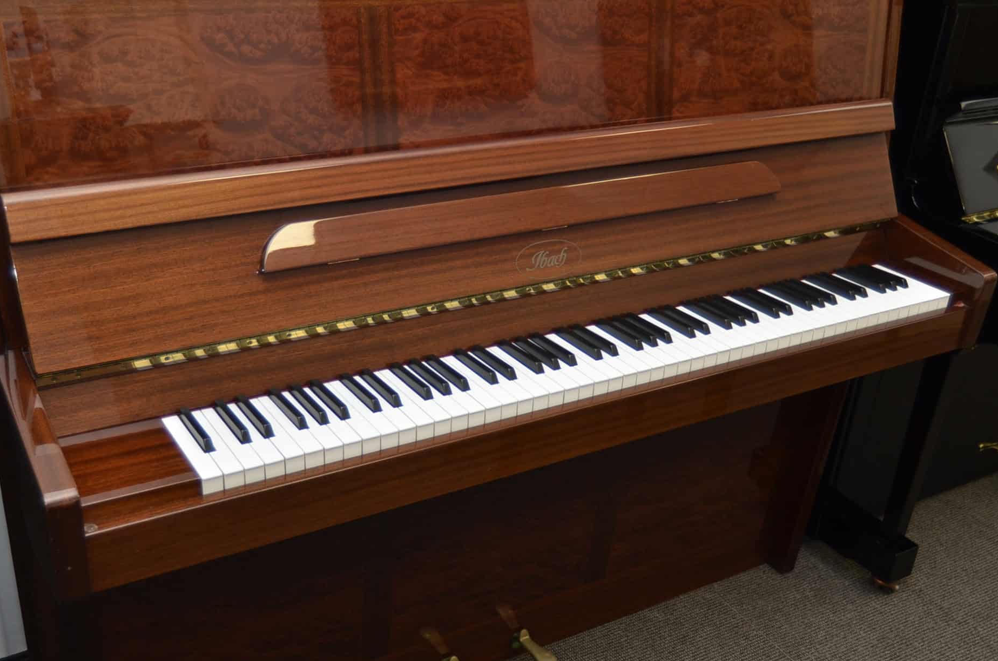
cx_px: 474
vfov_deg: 33.2
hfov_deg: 48.5
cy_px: 363
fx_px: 1107
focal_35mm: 40
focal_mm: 20
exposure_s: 1/125
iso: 400
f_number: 3.5
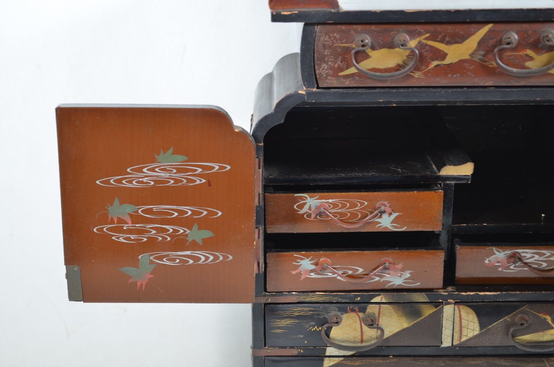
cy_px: 184
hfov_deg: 32.0
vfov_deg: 21.5
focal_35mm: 63
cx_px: 277
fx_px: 968
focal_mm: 42
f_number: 5.3
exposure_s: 1/15
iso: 100
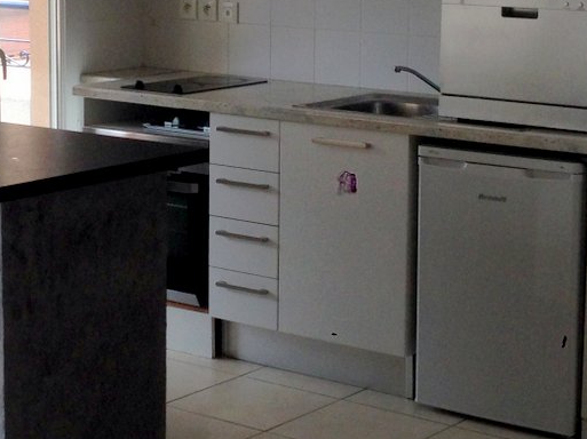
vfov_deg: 14.3
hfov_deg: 19.0
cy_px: 166
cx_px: 157
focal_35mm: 103
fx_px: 1745
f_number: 2.4
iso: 80
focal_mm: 4.12
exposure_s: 1/120
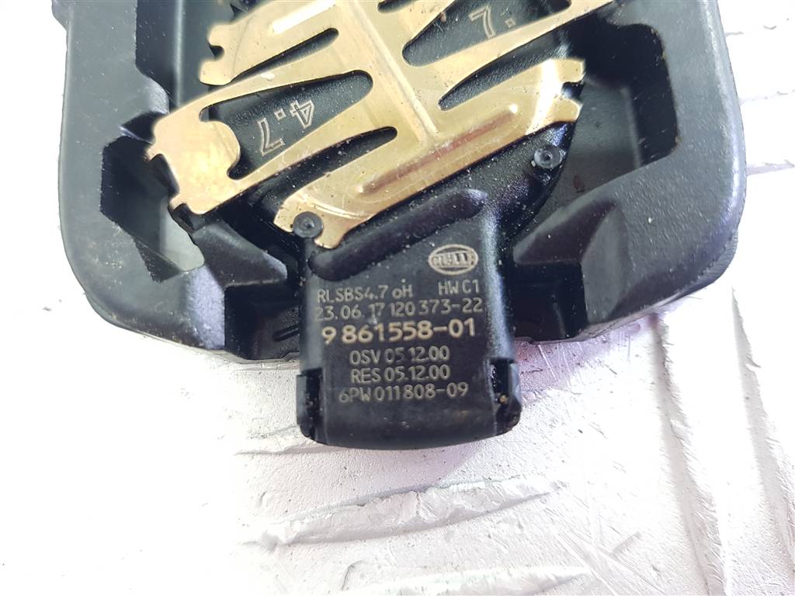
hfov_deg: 67.3
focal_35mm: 26
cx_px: 398
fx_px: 597
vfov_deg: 53.1
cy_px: 298
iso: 160
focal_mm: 4.2
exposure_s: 1/33
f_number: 1.7
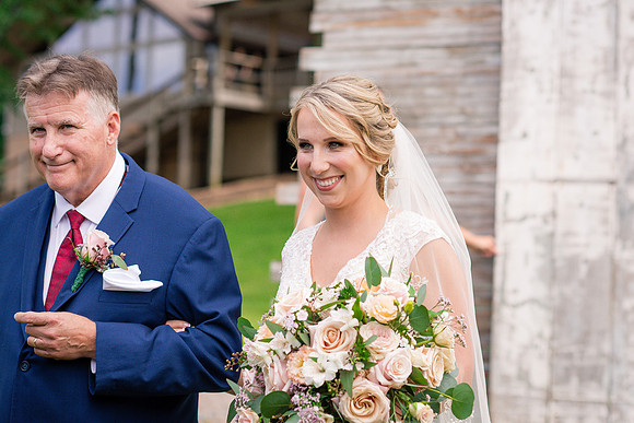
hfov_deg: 21.0
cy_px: 181
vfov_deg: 14.1
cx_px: 363
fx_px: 1713
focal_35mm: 97
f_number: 3.2
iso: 500
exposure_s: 1/2500
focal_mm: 85
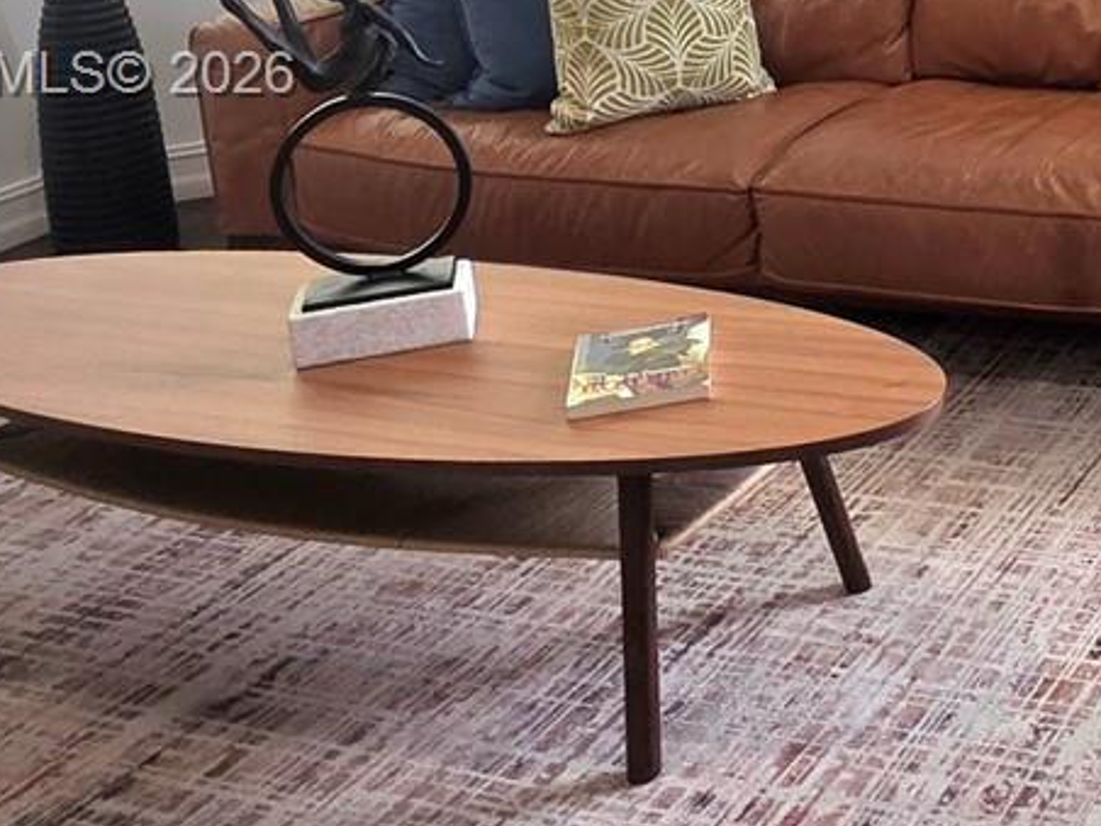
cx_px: 1486
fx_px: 1463
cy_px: 79
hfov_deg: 30.7
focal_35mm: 46
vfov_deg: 30.1
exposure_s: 1/120
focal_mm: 2.2
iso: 125
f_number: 1.9
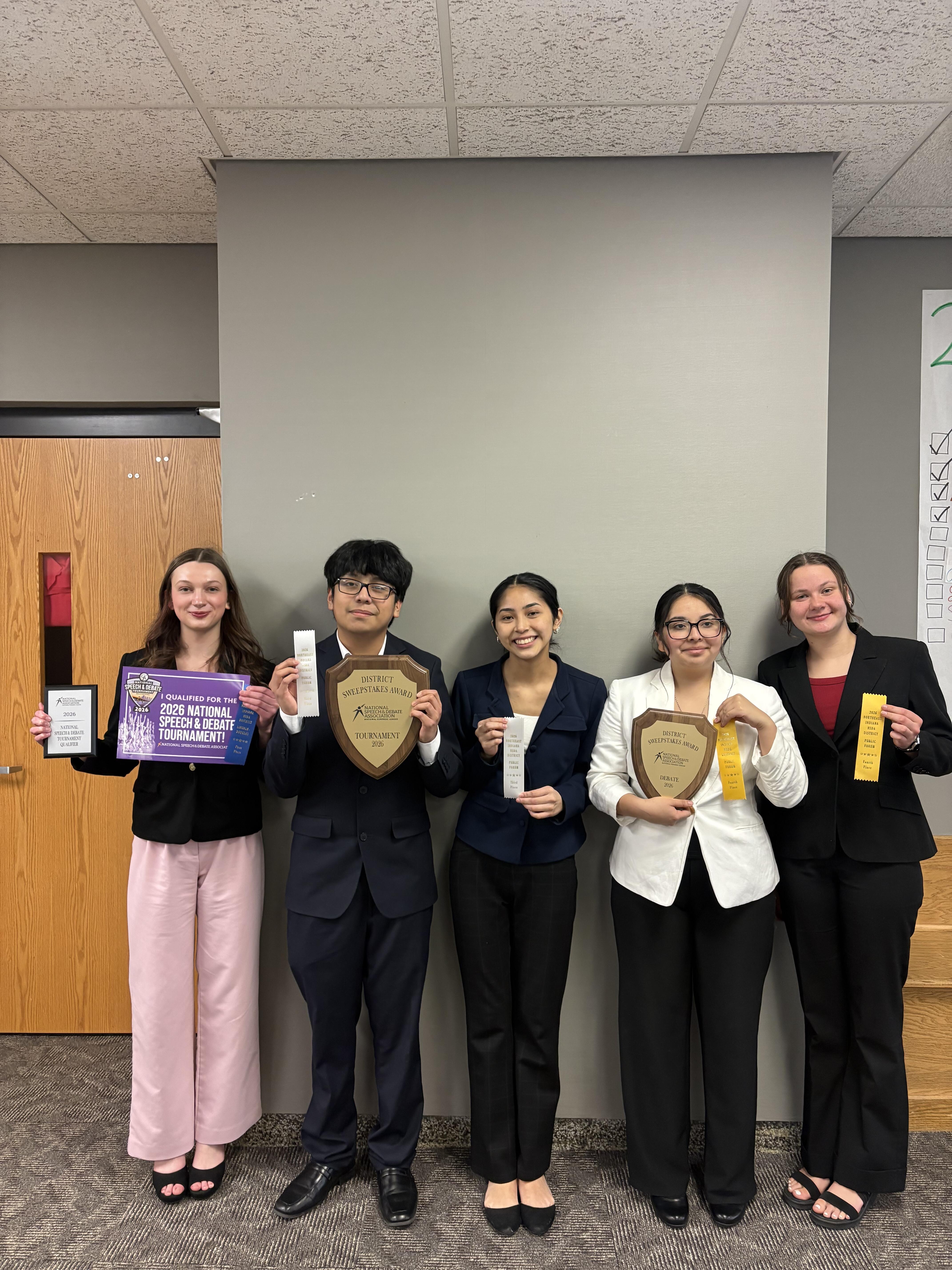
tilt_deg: -1.4
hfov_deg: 53.1
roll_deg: -0.4
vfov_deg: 67.3
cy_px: 635
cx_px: 476
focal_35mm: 26
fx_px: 953
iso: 250
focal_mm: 5.96
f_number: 1.6
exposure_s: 1/60
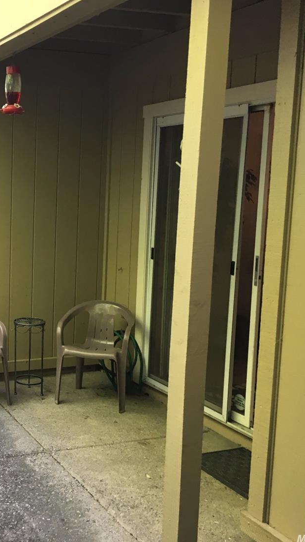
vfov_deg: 47.4
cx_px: -23
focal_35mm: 43
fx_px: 618
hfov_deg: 25.8
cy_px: 268
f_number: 2.2
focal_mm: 4.15
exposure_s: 1/30
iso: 50
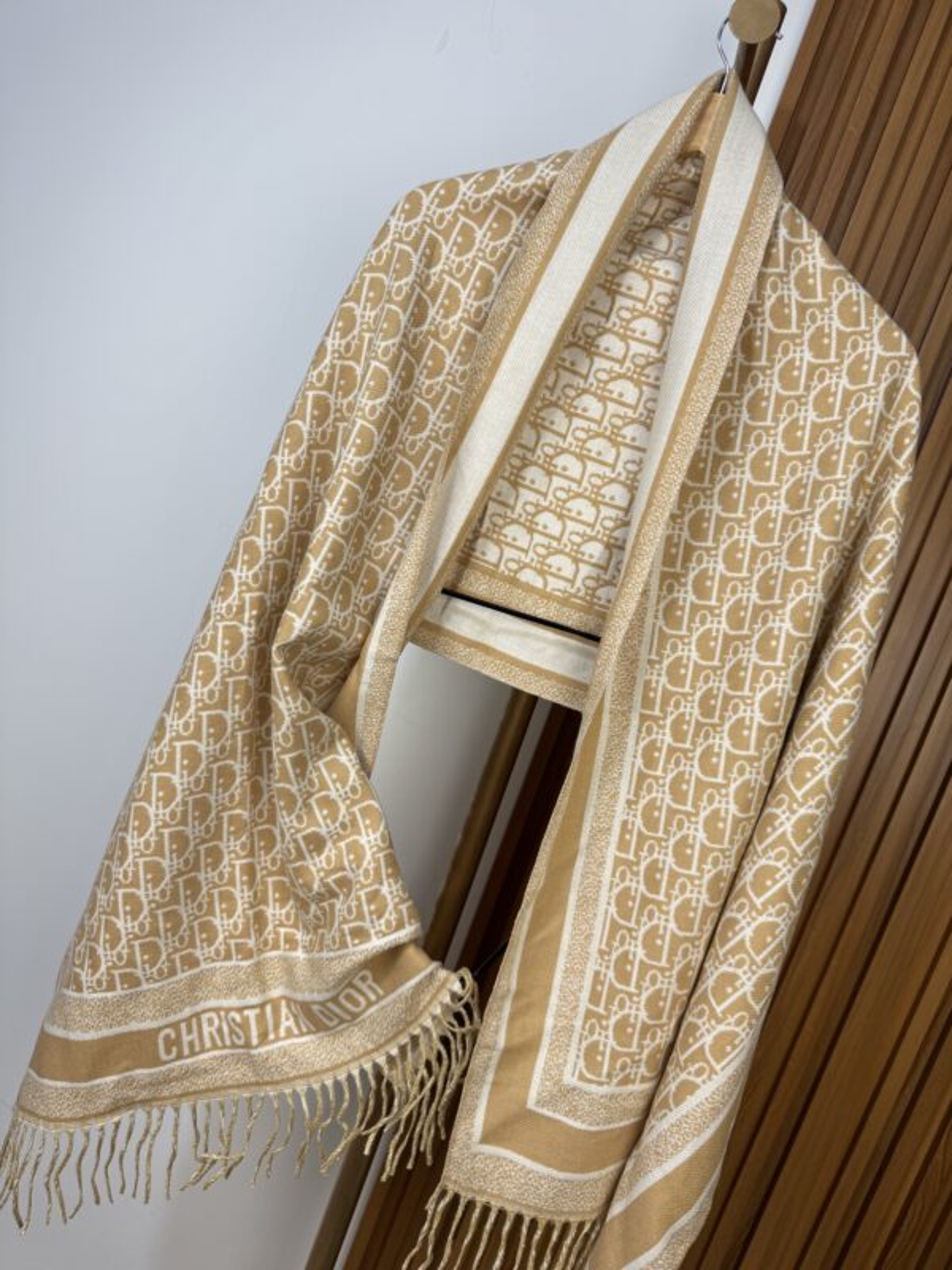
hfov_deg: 56.8
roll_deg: -19.4
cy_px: 635
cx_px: 476
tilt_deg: -6.6
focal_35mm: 24
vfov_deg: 71.6
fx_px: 880
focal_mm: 6.76
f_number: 1.78
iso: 50
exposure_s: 1/125
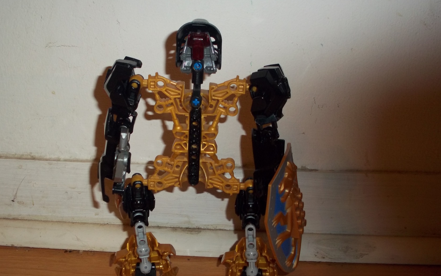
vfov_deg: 24.9
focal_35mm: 52
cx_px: 208
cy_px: 138
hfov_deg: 38.9
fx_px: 625
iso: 160
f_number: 3.5
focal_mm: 8.2
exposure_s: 1/40
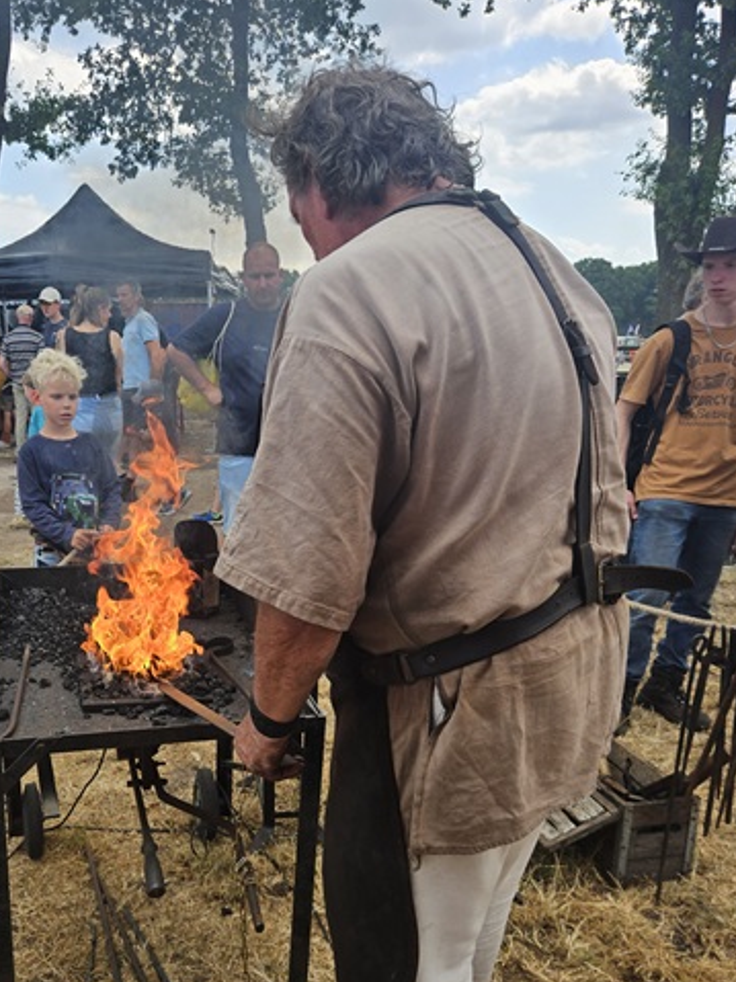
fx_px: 908
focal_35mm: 32
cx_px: 232
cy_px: 605
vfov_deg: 56.2
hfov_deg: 43.4
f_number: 1.8
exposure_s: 1/730
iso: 25
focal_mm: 5.4
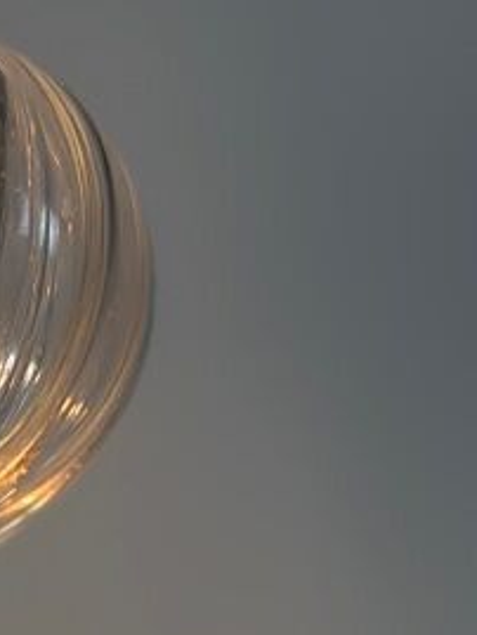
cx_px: -269
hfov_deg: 6.8
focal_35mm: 214
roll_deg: -3.8
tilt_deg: +10.4
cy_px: 604
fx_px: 3929
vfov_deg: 9.2
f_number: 1.78
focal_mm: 6.76
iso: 64
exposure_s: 1/100
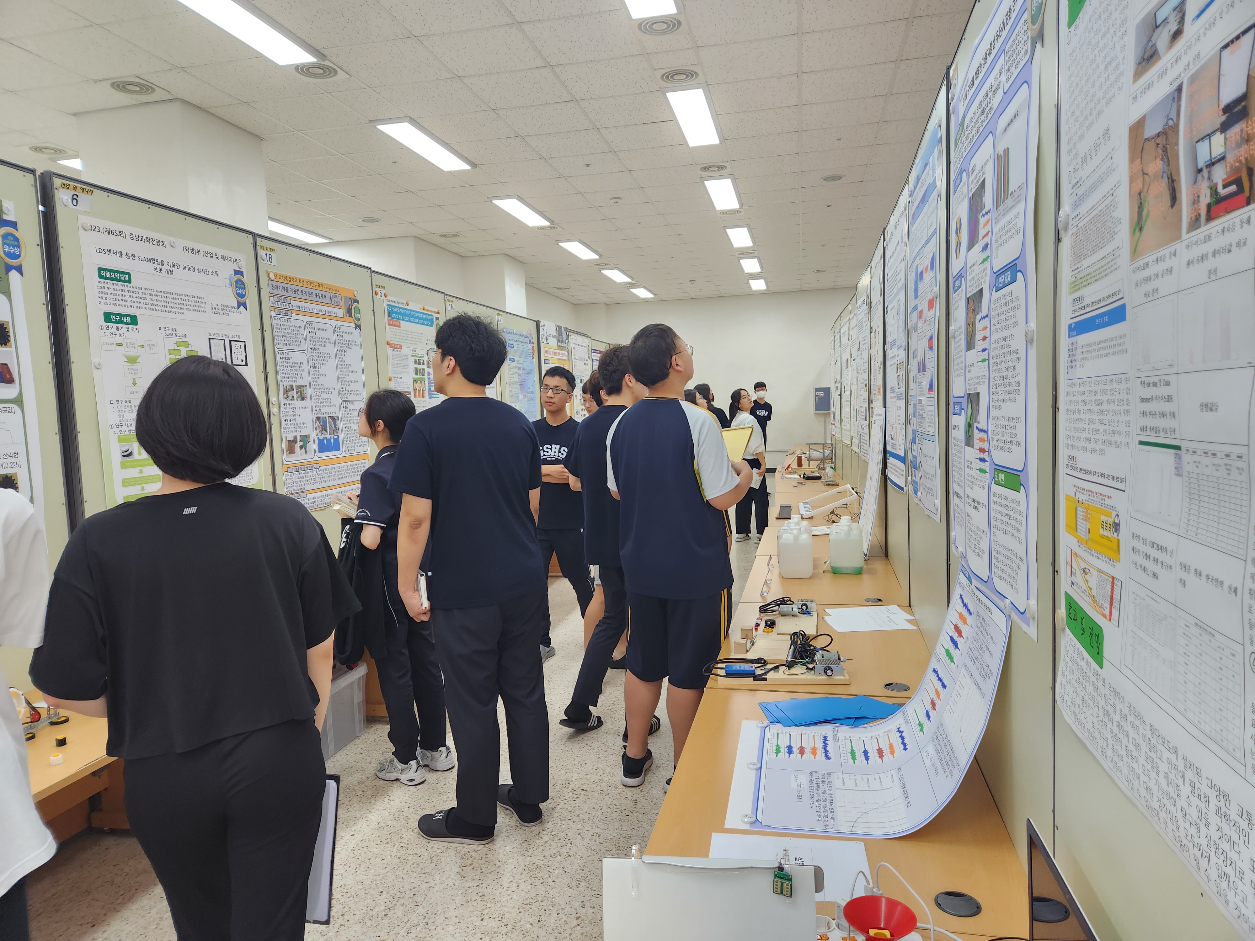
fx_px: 834
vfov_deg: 58.9
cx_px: 628
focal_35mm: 23
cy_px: 470
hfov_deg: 73.9
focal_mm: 5.4
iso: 160
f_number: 1.8
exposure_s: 1/180
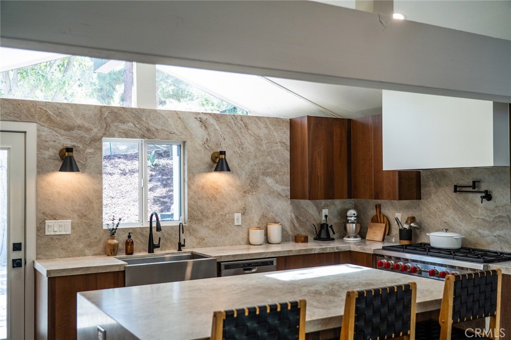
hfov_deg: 53.1
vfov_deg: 36.8
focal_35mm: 36
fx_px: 511
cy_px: 170
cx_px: 256
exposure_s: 1/320
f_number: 4
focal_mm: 36
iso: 1000
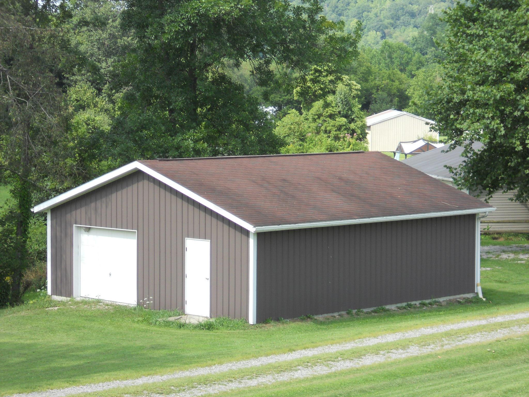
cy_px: 198
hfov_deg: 18.2
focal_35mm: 108
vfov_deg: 13.7
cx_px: 264
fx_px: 1650
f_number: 5.9
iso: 80
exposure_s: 1/80
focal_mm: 19.6
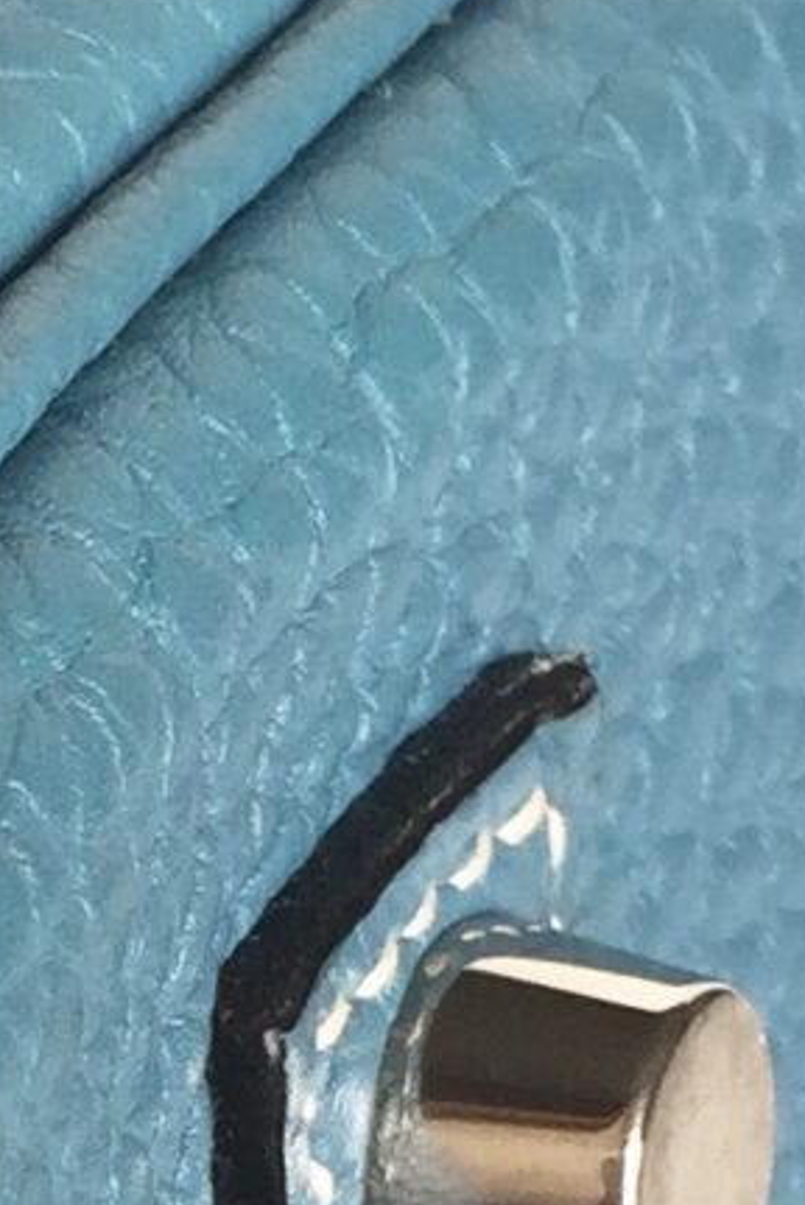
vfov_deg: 11.1
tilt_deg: -44.1
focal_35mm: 179
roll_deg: -8.6
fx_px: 5994
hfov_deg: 7.4
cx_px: -833
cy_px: 1638
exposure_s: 1/120
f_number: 2.2
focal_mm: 4.15
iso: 32
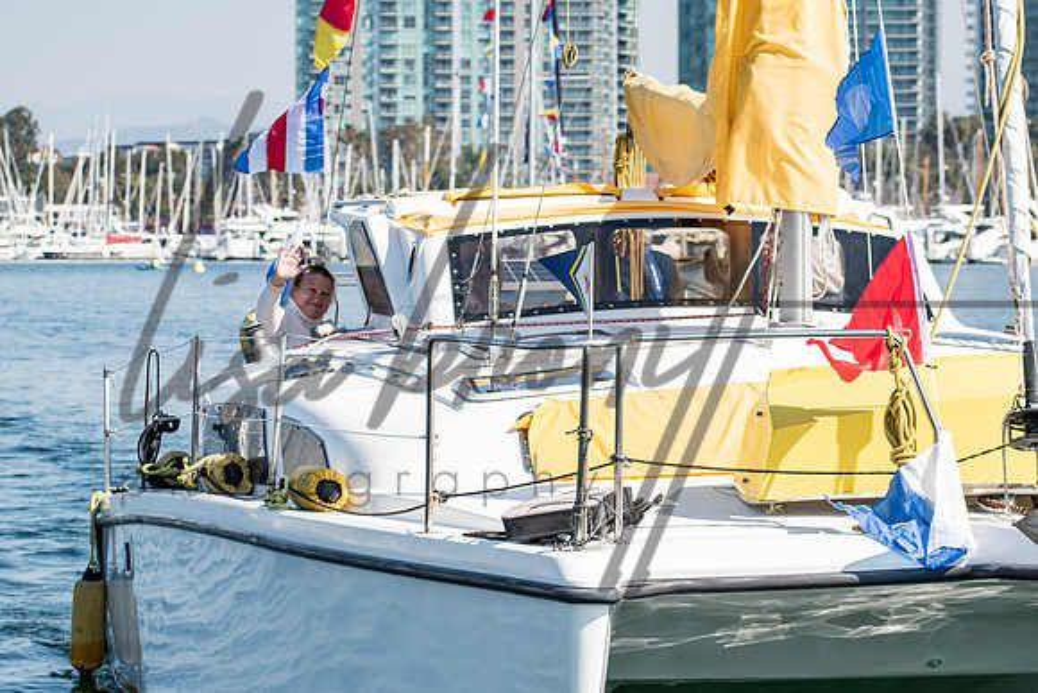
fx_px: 5011
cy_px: 358
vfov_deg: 7.9
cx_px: 602
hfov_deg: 11.8
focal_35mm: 174
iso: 100
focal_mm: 70
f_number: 5.6
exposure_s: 1/400
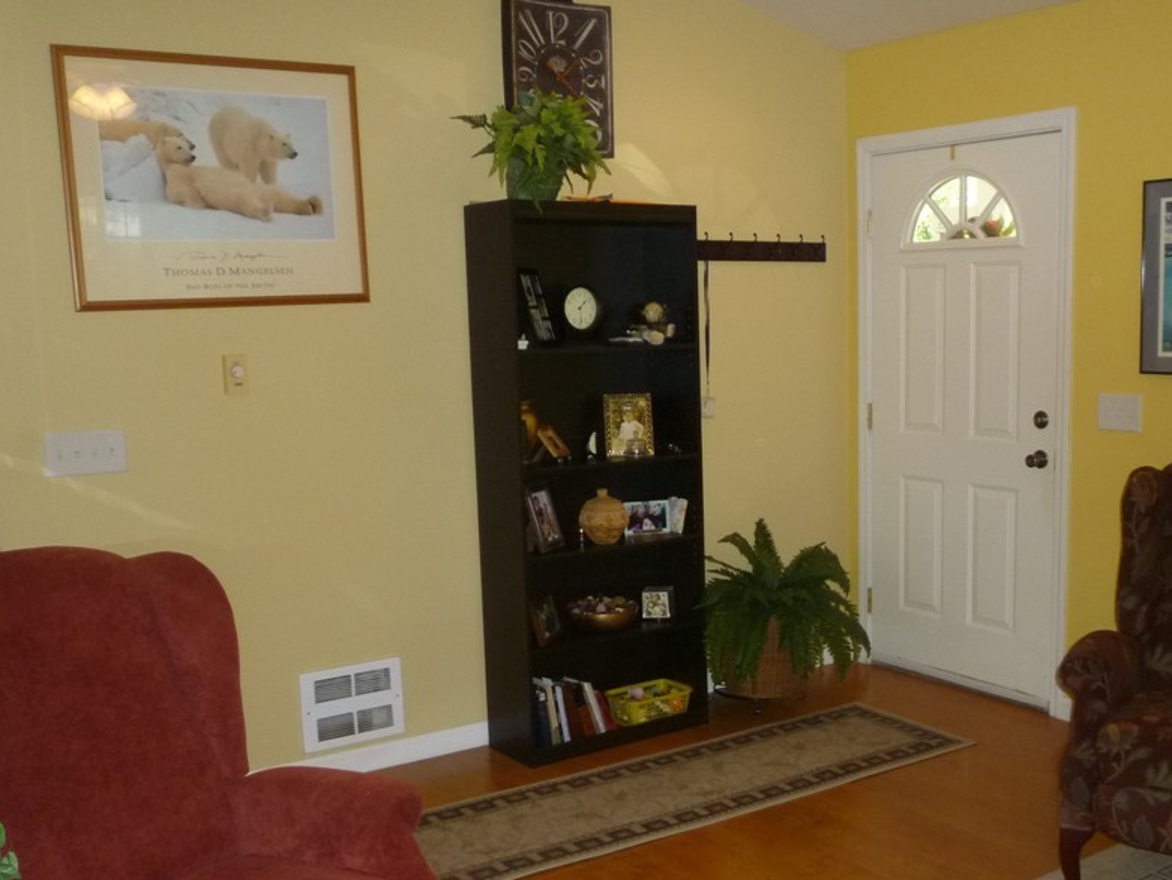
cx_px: 716
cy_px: 535
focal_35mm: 38
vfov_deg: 37.6
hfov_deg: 48.6
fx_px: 1287
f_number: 3.3
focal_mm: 5.2
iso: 320
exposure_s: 1/60
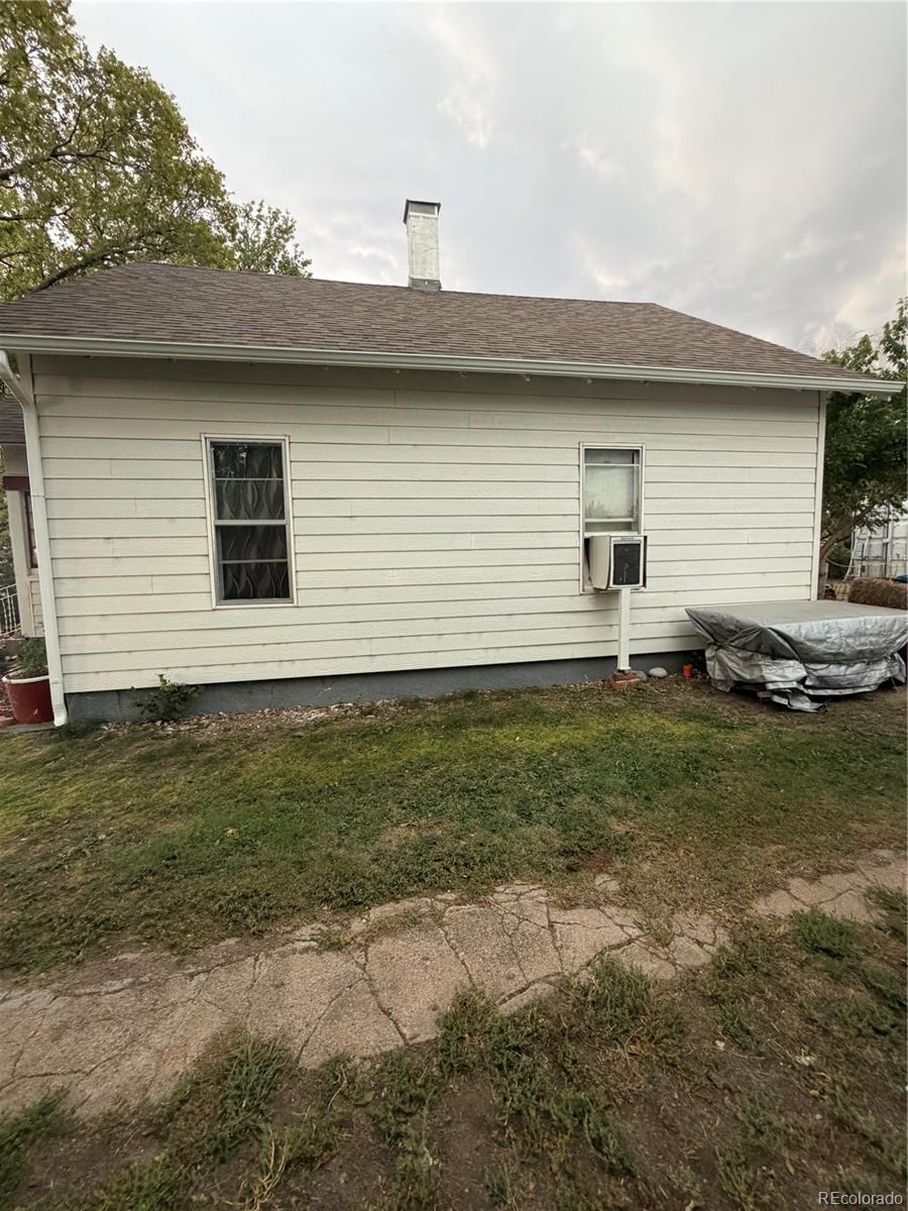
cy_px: 606
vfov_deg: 102.1
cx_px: 454
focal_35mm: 14
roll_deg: +1.2
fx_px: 490
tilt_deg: -5.0
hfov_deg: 85.7
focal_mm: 2.22
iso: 250
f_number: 2.2
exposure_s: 1/121
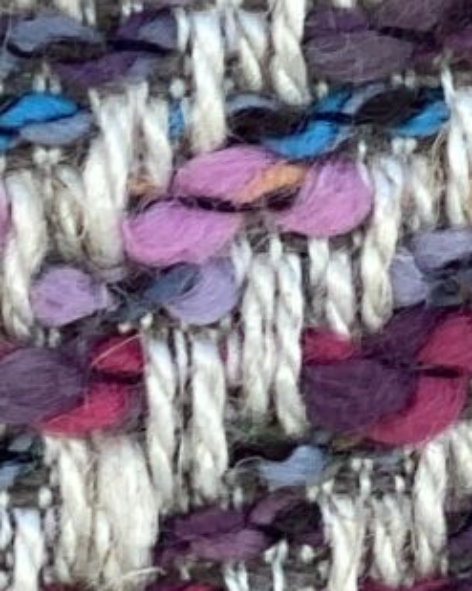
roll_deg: -0.9
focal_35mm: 421
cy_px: -952
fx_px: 7355
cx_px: -703
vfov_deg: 4.5
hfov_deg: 3.6
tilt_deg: -24.4
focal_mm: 6
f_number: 2
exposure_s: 1/551
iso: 20
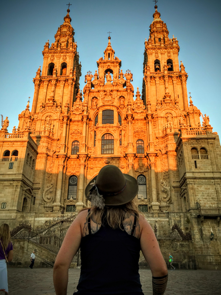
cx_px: 110
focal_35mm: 29
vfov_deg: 61.7
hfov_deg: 48.2
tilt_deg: +23.8
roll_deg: -1.0
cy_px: 148
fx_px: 247
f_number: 2.2
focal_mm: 4.15
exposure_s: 1/100
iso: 40
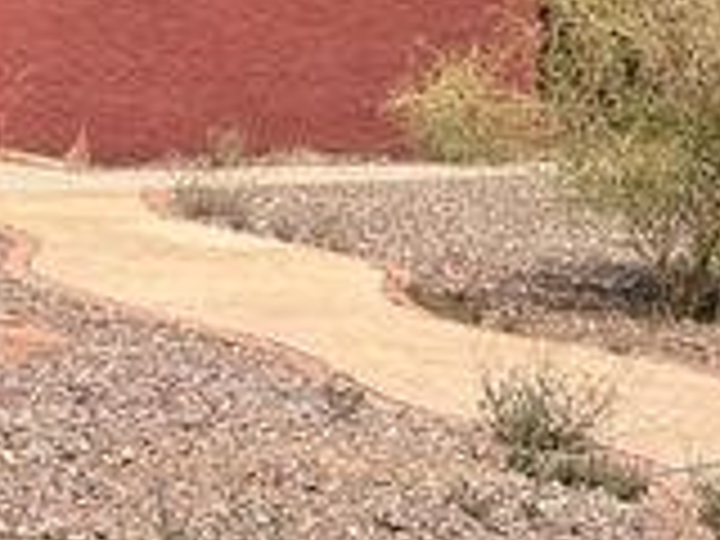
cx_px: 72
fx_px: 3390
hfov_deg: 12.0
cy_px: -191
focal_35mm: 163
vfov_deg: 8.9
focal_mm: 5.96
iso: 40
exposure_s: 1/3125
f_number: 1.6
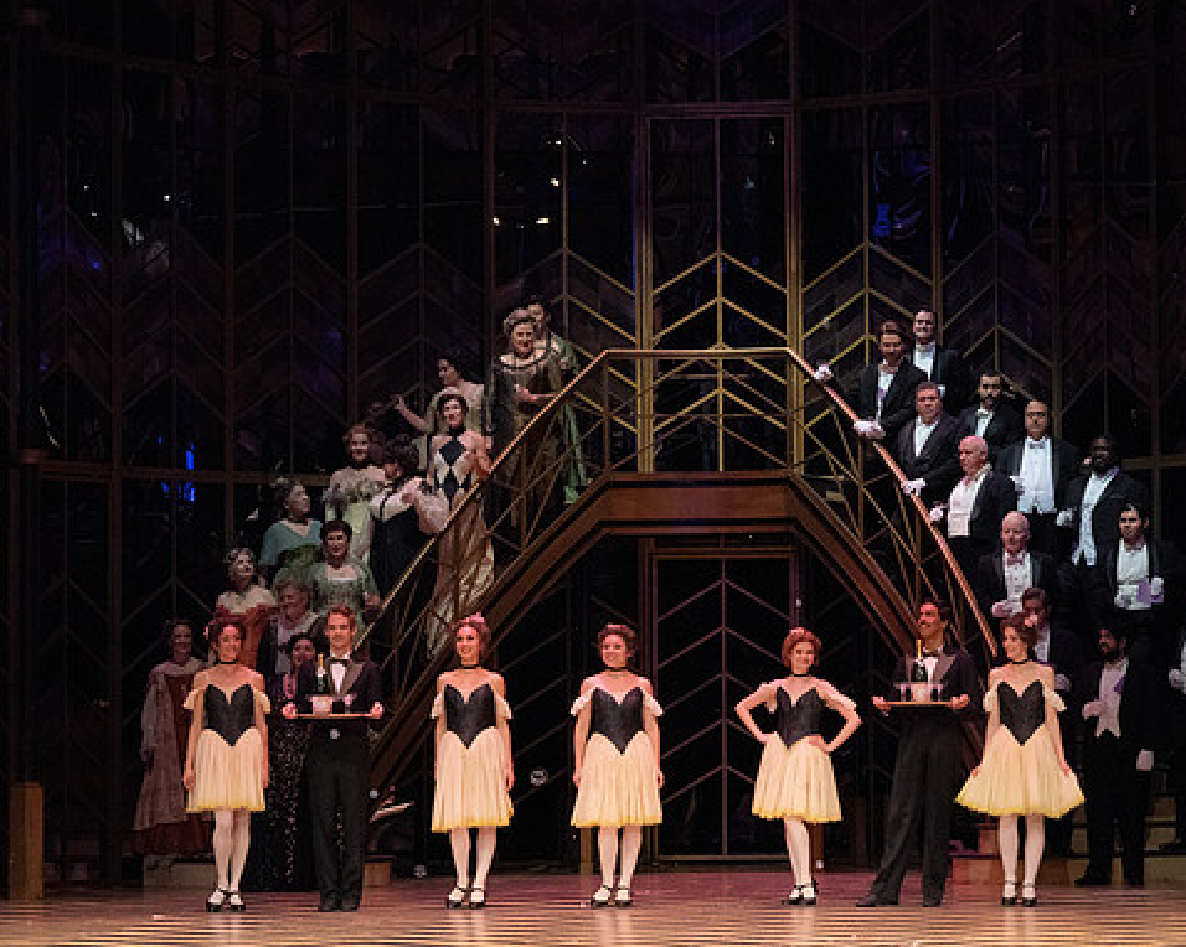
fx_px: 4316
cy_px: 472
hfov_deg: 15.6
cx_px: 682
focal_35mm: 123
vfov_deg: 12.5
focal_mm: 108
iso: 12800
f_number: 14
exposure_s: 1/400
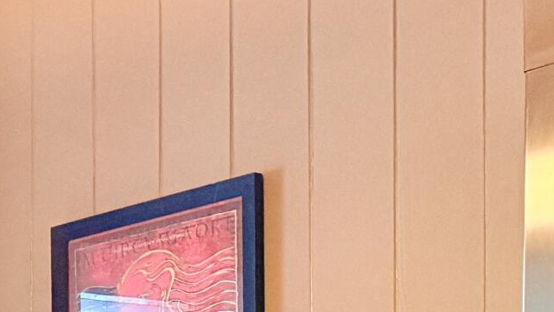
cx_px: -499
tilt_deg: -2.5
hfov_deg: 14.8
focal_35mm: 123
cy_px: 694
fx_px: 1807
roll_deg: +1.4
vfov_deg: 9.1
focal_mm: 6.76
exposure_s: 1/60
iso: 320
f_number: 1.78
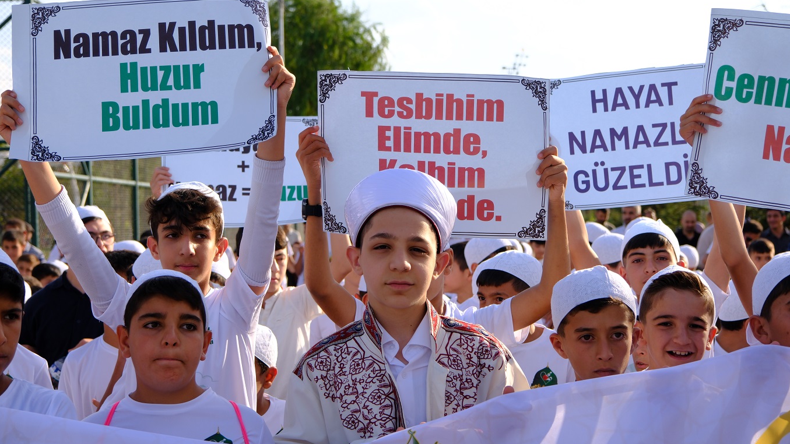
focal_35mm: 57
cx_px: 393
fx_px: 1194
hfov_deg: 36.6
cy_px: 230
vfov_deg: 21.1
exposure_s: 1/1250
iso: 320
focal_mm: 35.8
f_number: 4
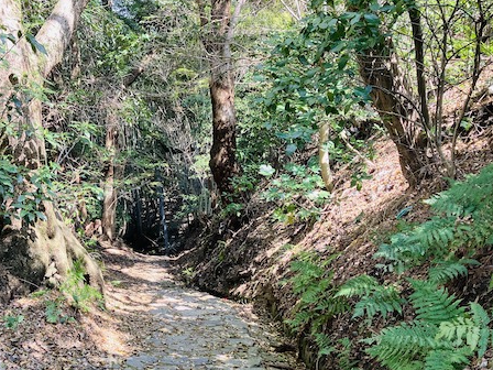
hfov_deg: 46.2
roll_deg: +0.6
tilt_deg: -15.2
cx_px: 173
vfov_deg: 35.6
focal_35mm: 40
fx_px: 570
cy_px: 248
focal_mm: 3.99
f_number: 1.8
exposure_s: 1/121
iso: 64
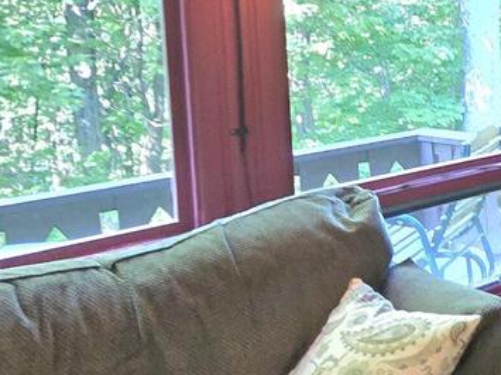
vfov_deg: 28.0
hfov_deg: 28.4
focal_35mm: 50
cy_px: 37
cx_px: 709
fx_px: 723
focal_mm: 2.2
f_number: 2.2
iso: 640
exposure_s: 1/60.2
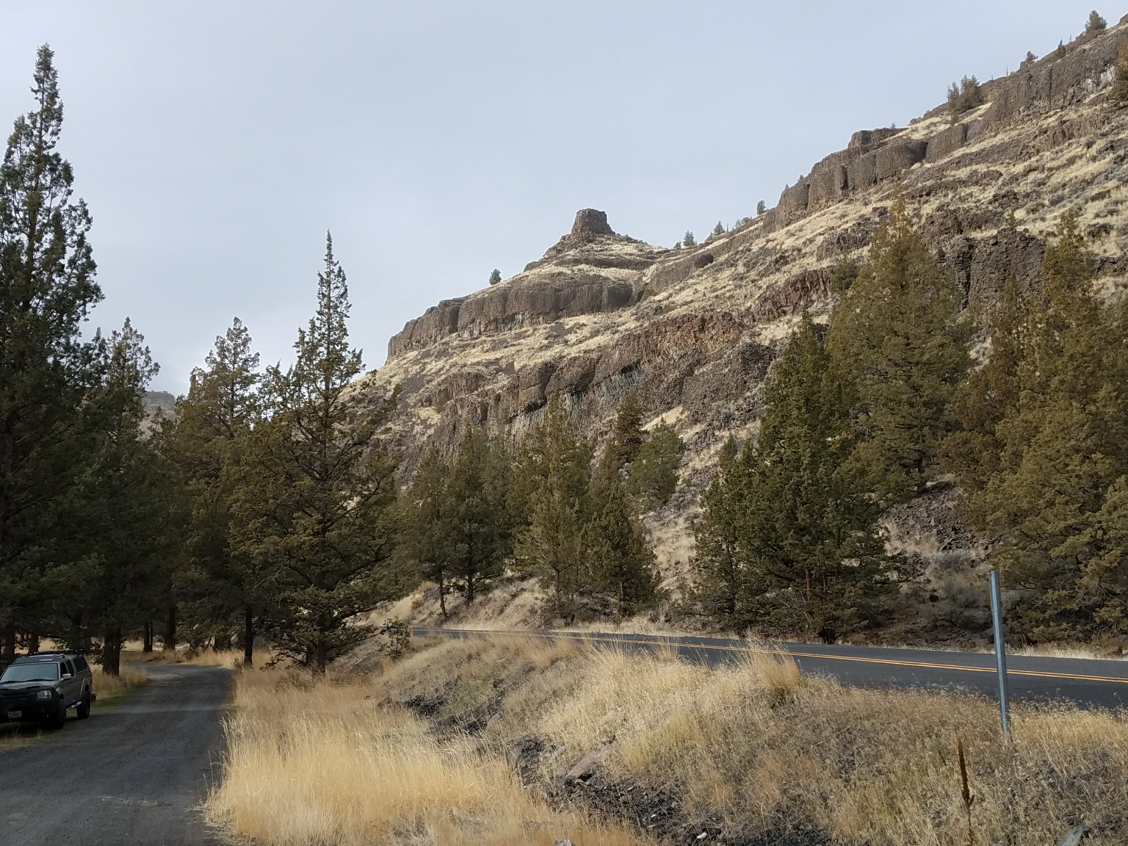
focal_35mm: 26
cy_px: 423
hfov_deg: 67.3
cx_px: 564
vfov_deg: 53.1
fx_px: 847
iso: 40
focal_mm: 4.2
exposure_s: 1/1040
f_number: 1.7
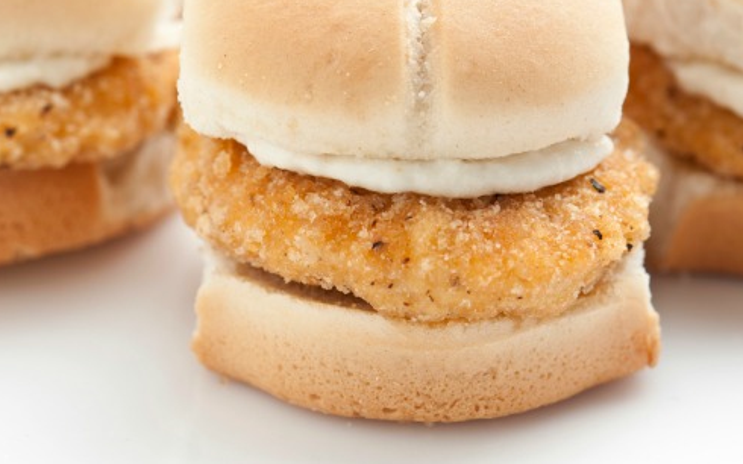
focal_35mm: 131
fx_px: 2652
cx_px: 399
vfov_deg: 10.0
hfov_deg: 15.9
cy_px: 163
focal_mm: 105
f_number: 13
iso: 200
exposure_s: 1/250
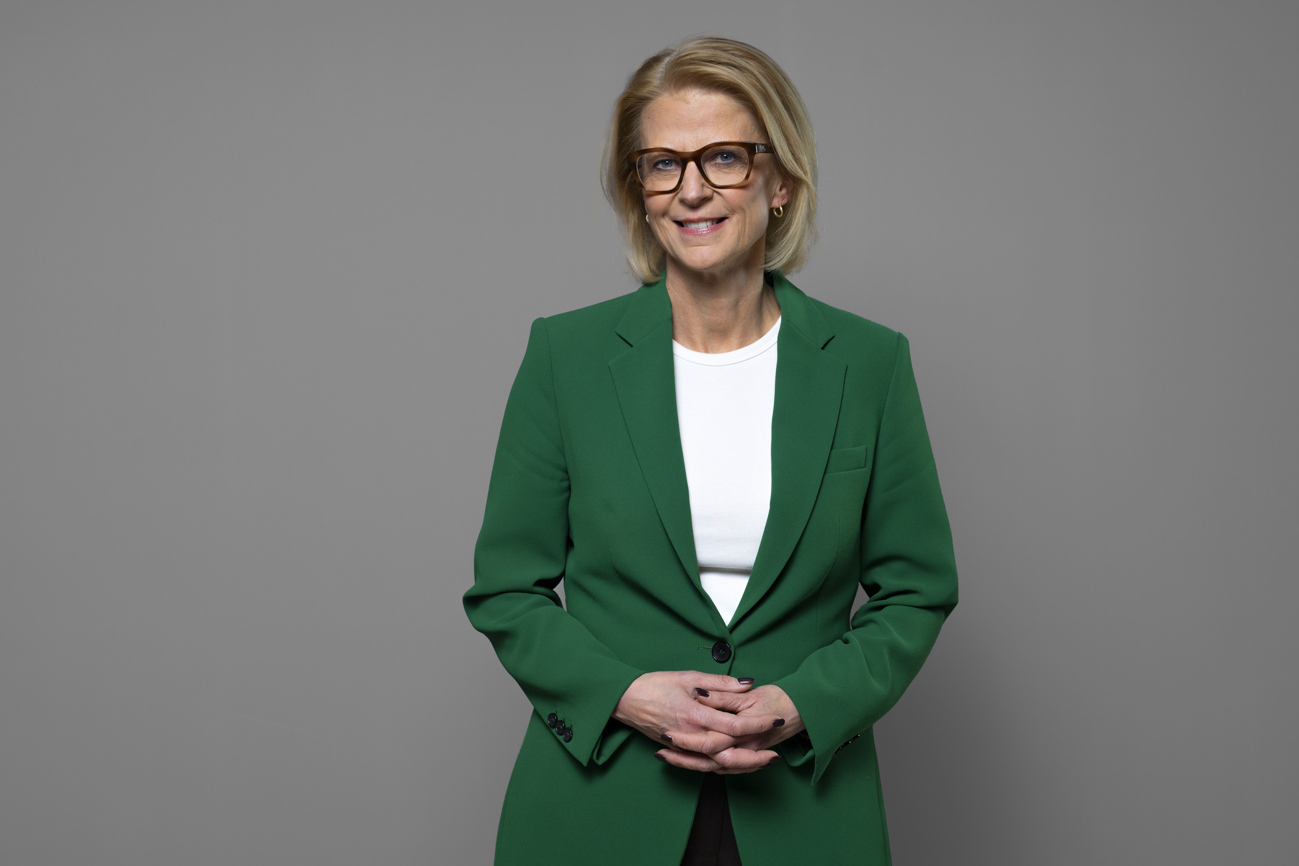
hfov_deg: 39.6
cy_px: 433
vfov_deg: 27.0
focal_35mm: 50
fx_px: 1804
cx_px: 650
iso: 160
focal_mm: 50
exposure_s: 1/200
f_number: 4.5
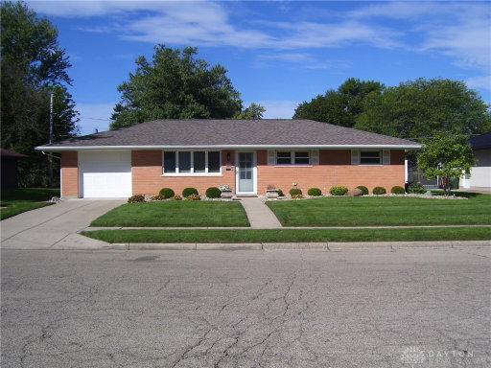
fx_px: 525
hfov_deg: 50.1
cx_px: 246
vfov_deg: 38.7
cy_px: 184
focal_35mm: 37
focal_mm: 6
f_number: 4.8
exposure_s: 1/750
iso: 80
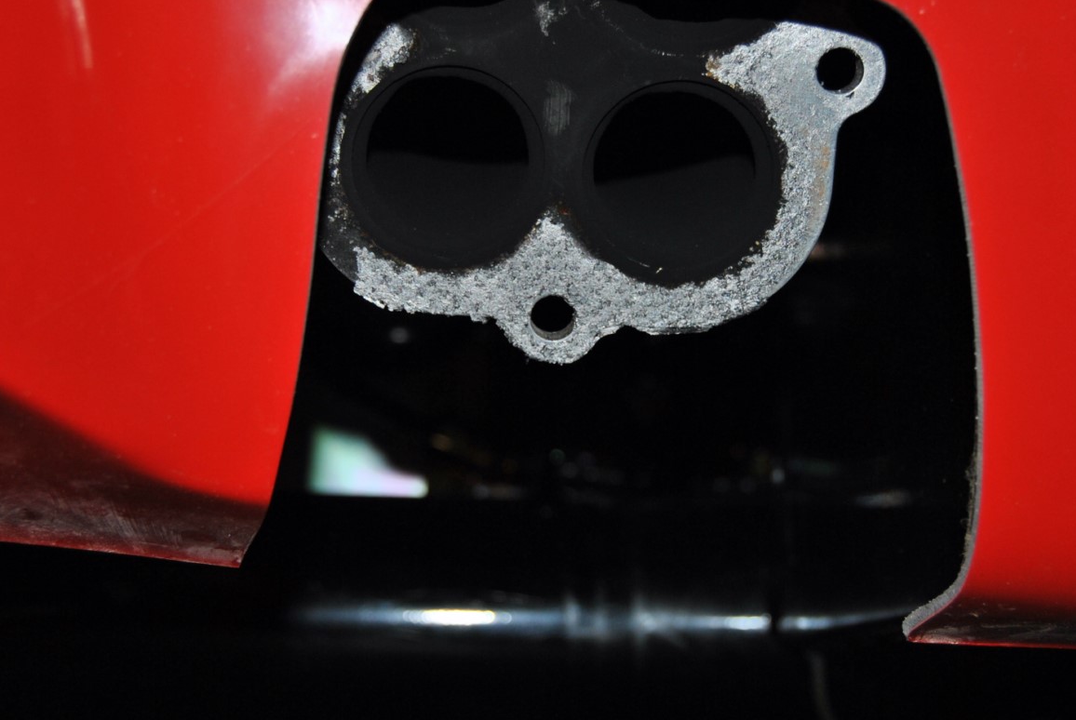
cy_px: 318
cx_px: 536
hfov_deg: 27.8
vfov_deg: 18.8
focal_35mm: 73
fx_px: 2175
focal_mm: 35
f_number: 4.5
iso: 200
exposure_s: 1/60
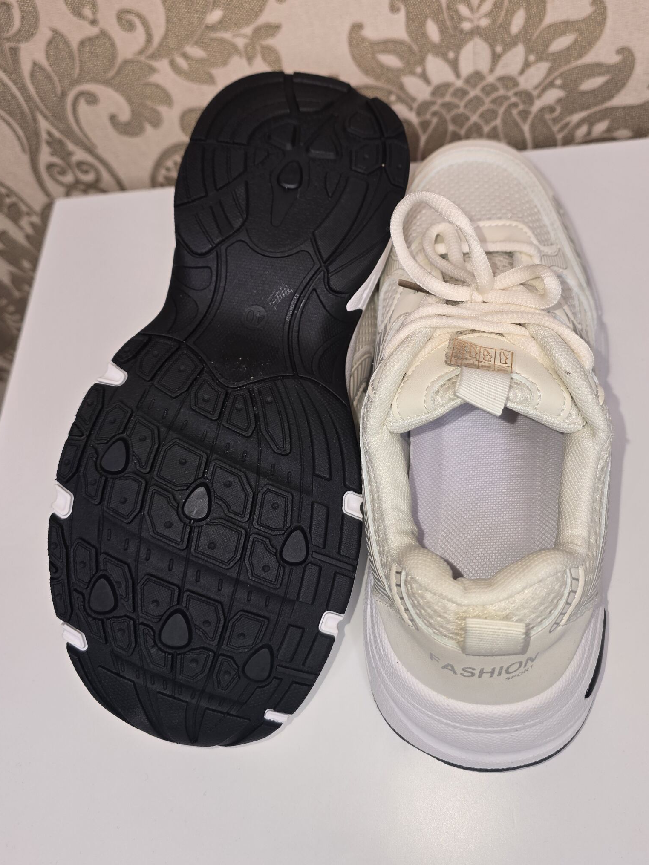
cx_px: 359
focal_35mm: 29
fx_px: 725
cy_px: 367
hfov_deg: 48.2
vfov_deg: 61.3
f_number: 1.7
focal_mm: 6.3
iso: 20
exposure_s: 1/100
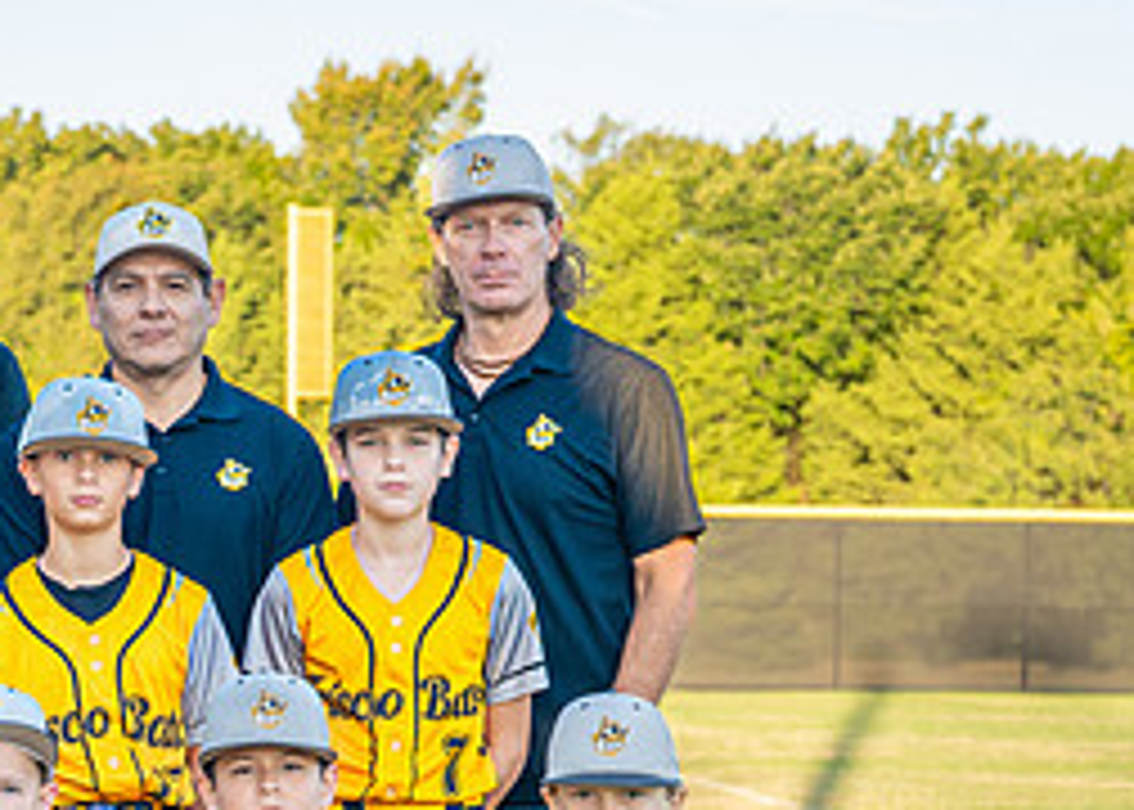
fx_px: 4412
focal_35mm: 137
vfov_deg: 10.4
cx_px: 65
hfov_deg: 14.5
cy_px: 845
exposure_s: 1/320
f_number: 4
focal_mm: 50
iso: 200
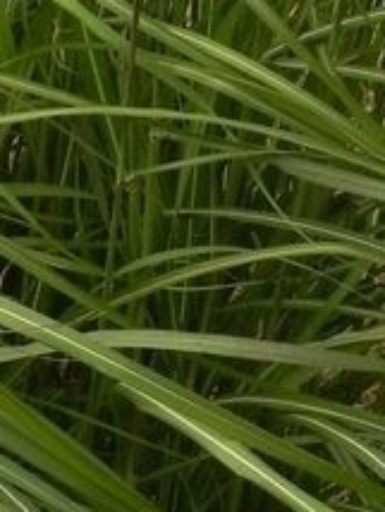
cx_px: 108
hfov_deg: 10.8
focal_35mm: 138
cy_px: 60
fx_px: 2042
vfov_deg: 14.2
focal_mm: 6.6
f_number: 3.5
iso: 160
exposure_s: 1/500
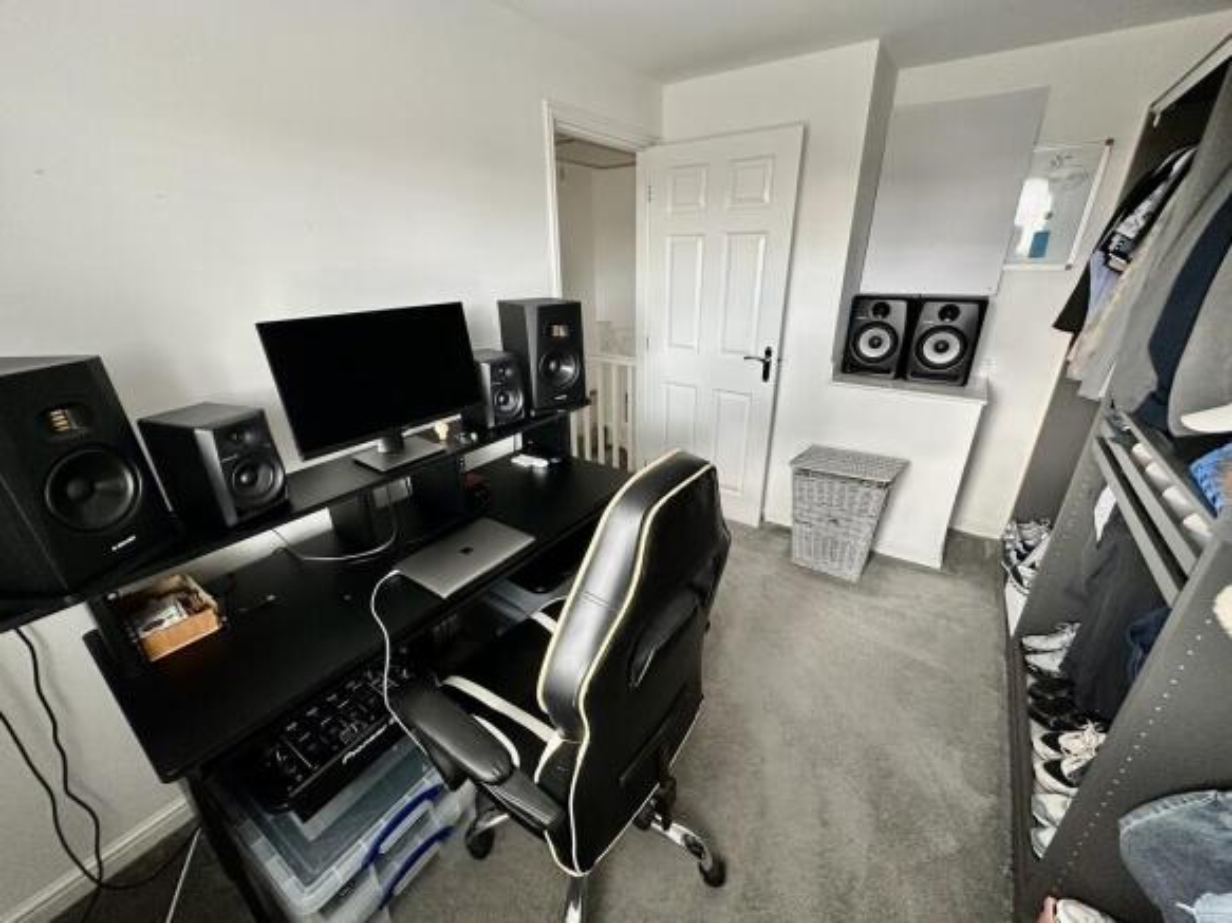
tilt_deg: -22.8
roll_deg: +0.5
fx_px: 498
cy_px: 462
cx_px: 616
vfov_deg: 85.7
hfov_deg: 102.1
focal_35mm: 14
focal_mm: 2.22
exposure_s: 1/99
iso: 320
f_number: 2.2
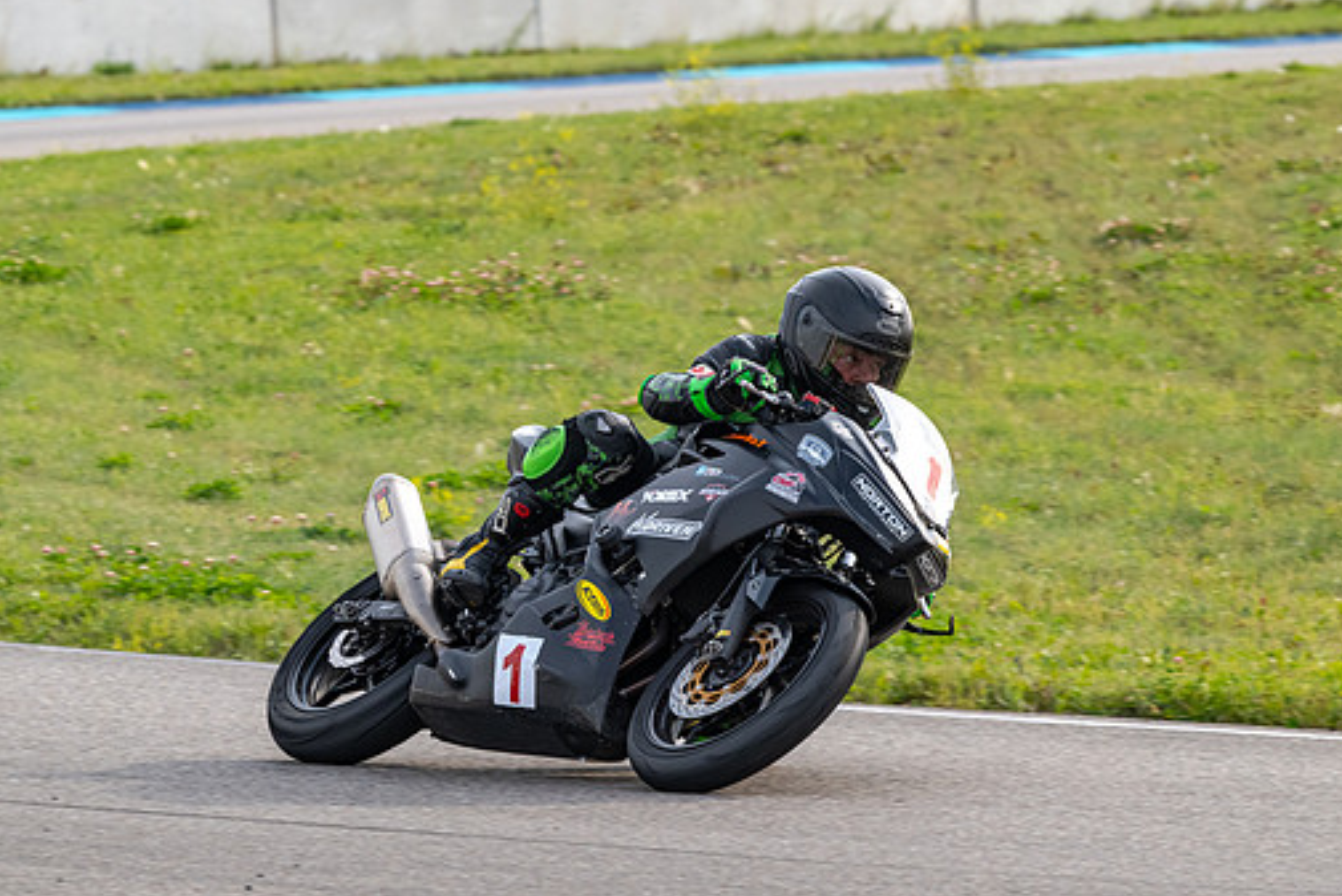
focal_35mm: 356
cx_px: 662
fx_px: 13274
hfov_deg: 5.8
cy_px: 456
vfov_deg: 3.9
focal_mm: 310
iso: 900
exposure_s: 1/800
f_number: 11
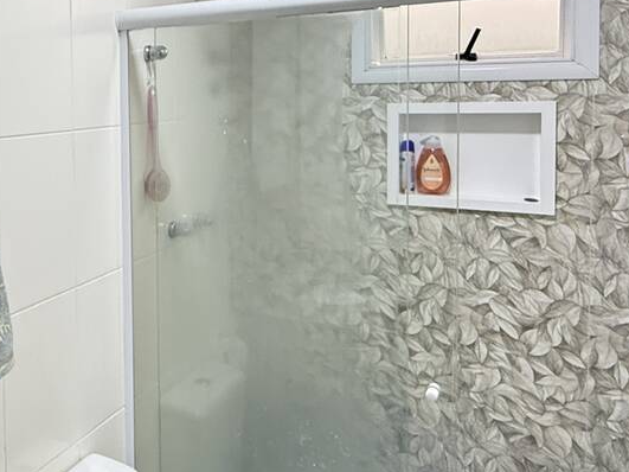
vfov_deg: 37.0
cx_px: 20
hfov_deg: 43.1
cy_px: 129
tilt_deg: -2.3
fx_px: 690
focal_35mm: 38
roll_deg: +1.1
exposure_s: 1/60
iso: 320
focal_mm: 2.22
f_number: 2.2
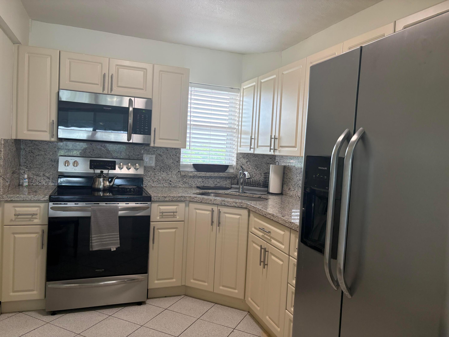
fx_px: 337
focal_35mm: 26
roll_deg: -2.6
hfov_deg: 67.3
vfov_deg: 53.1
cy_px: 168
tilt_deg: -2.9
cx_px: 224
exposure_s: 1/125
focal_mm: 5.96
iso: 125
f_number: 1.6
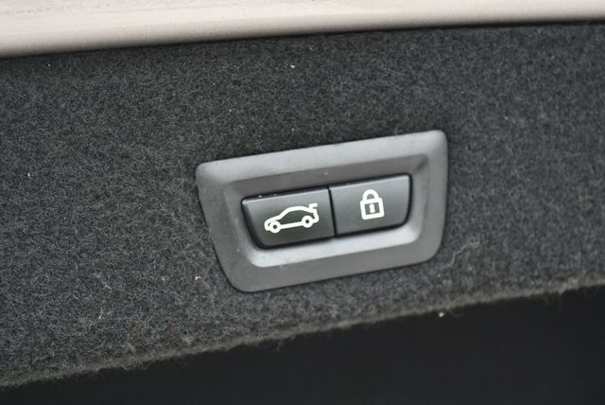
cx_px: 302
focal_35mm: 70
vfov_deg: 19.5
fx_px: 1177
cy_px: 202
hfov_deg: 28.8
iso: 800
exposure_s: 1/125
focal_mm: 35
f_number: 5
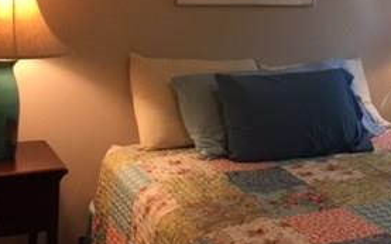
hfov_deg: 28.0
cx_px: 343
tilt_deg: -4.0
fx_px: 756
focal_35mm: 71
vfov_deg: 18.0
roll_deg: -4.0
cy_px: 13
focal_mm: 4.15
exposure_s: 1/30
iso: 50
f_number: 2.2
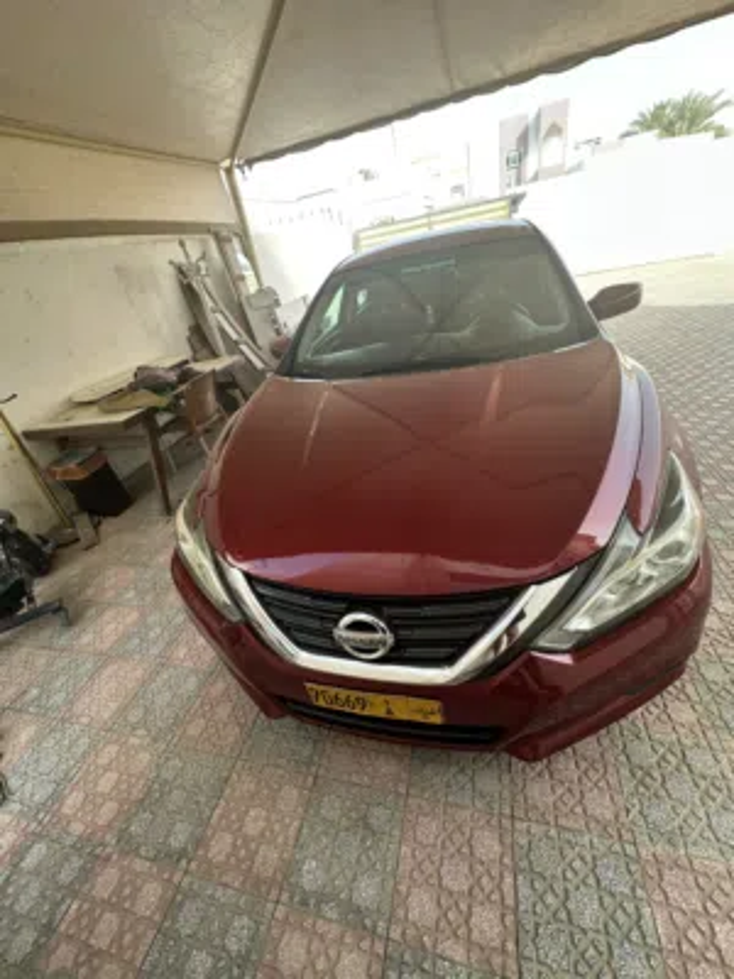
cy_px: 490
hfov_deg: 85.7
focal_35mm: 14
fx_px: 396
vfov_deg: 102.1
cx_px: 367
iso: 40
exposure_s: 1/127
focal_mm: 2.22
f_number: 2.2
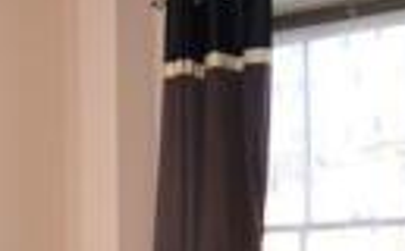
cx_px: -6
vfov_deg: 16.0
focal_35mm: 78
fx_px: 859
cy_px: 300
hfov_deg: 25.2
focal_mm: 10
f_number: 5
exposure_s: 1/60
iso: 200
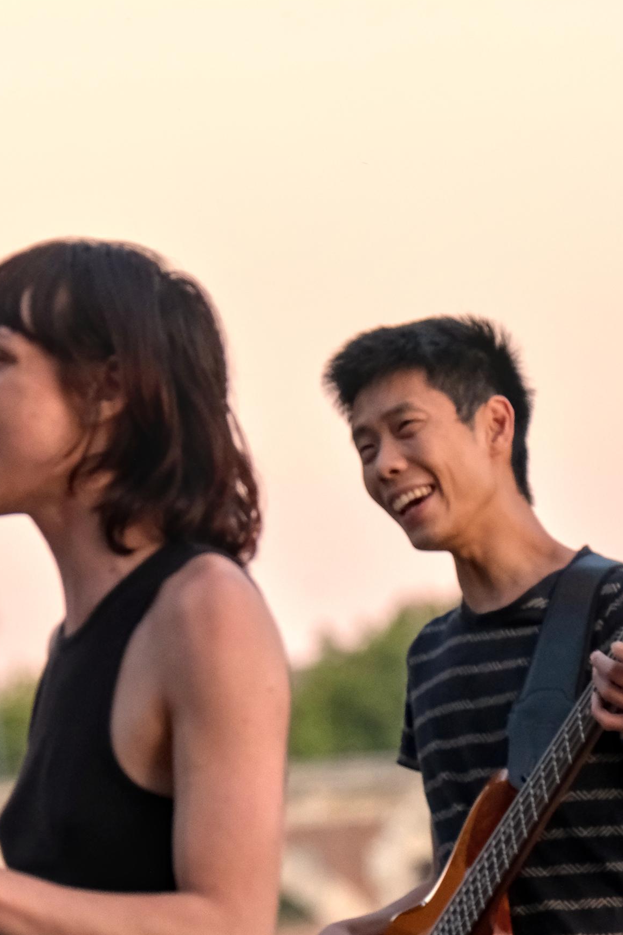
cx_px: 180
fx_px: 10592
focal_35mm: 408
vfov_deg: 5.1
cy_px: 551
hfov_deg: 3.4
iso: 1600
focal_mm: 121.8
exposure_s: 1/320
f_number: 4.2
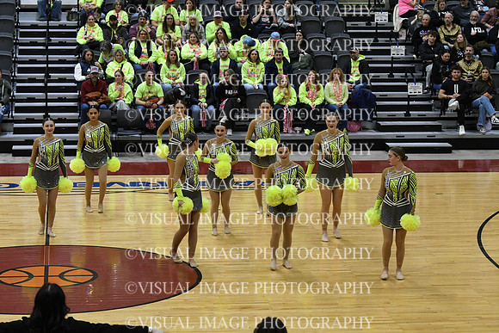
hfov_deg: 19.5
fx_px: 1456
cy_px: 166
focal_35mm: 105
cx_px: 250
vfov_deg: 13.0
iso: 4000
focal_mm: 70
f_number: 4
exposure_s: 1/500
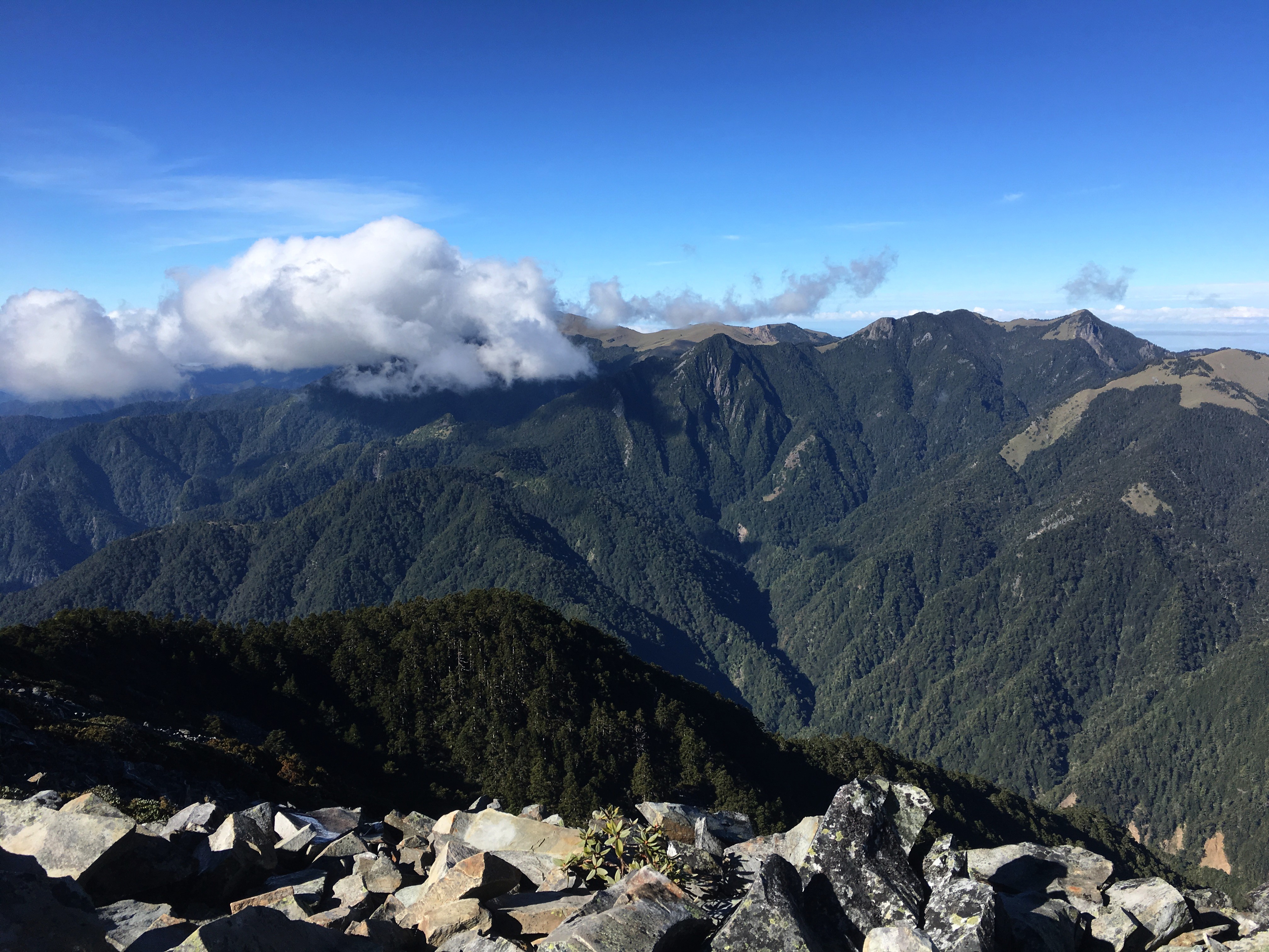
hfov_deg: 61.7
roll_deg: -0.3
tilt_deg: -7.3
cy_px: 476
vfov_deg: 48.2
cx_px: 634
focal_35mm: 29
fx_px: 1063
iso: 25
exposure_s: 1/1832
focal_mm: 4.15
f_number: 2.2
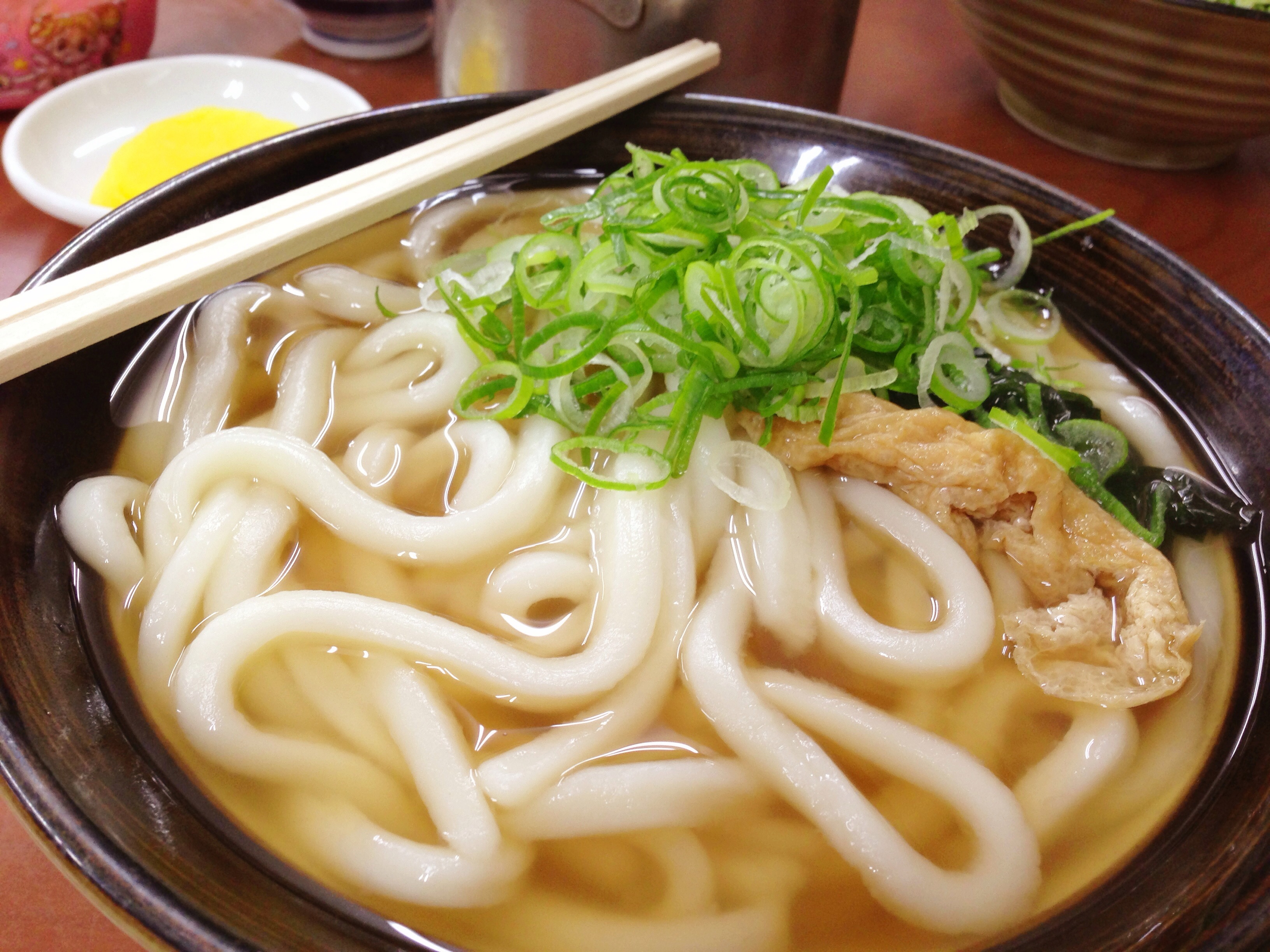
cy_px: 476
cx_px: 635
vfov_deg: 42.9
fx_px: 1211
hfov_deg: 55.4
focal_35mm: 33
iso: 80
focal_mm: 4.13
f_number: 2.4
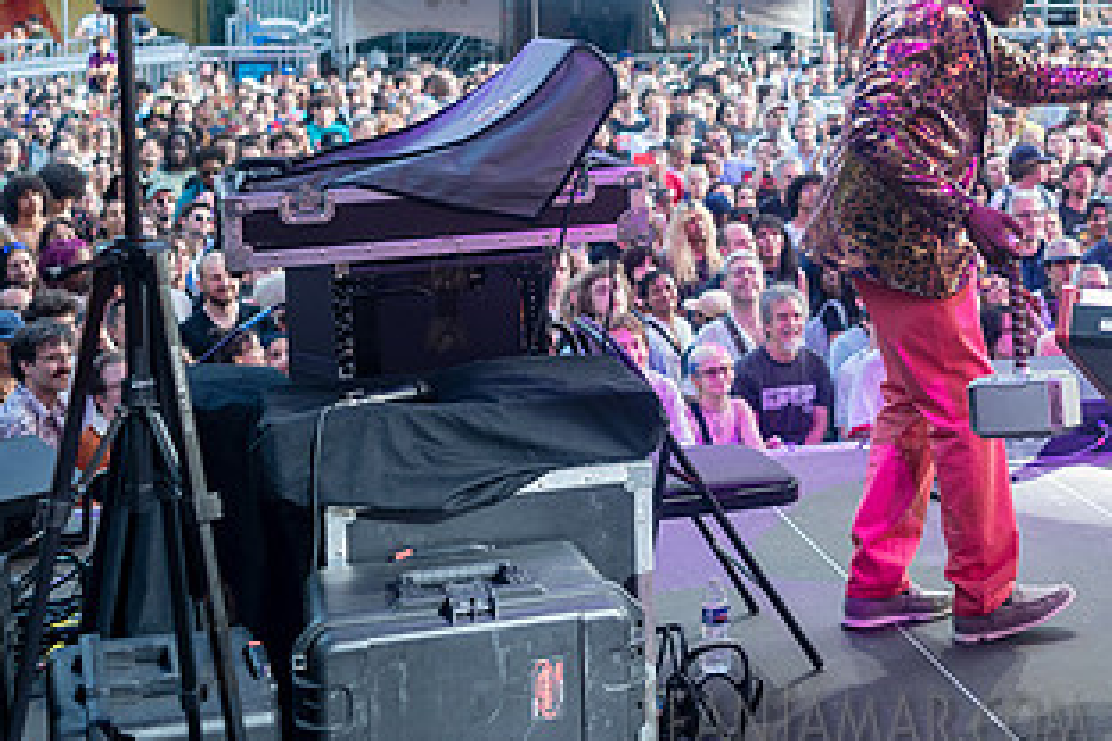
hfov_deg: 30.2
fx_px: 2008
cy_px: 116
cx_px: 905
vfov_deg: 20.6
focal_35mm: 65
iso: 1000
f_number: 3.5
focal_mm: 35
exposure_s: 1/250
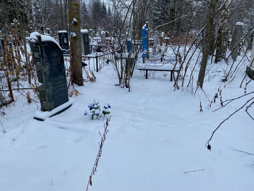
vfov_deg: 53.1
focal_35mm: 26
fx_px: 191
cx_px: 127
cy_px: 96
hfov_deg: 67.3
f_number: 1.8
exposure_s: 1/1063
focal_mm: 4.25
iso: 32
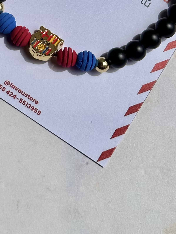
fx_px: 820
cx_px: -29
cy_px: -43
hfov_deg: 12.0
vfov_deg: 15.7
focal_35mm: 121
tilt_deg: -68.9
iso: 64
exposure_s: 1/8929
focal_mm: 6.86
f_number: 1.78
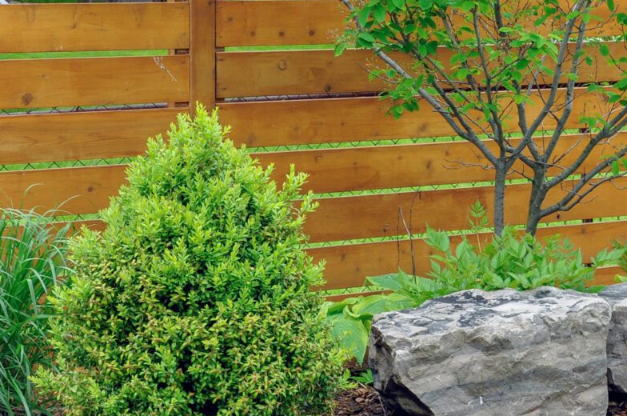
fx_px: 2556
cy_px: 108
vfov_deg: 9.3
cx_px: 647
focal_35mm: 147
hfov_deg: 13.8
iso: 280
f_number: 8
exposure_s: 1/60
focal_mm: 40
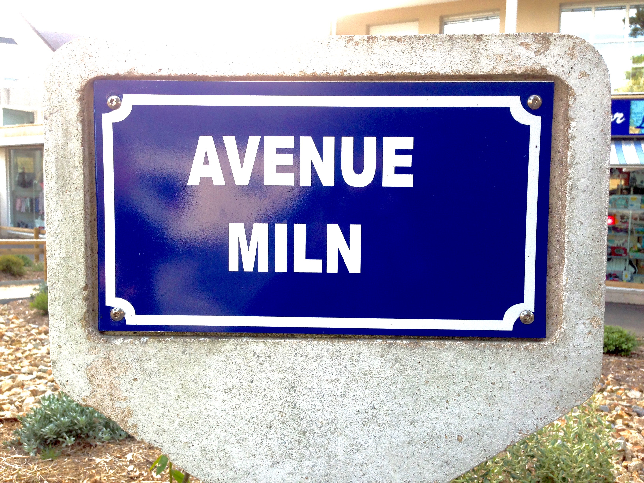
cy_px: 242
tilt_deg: -5.3
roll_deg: -1.6
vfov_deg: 42.9
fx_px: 614
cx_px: 322
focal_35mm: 33
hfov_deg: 55.4
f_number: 2.4
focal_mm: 4.12
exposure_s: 1/120
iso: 50
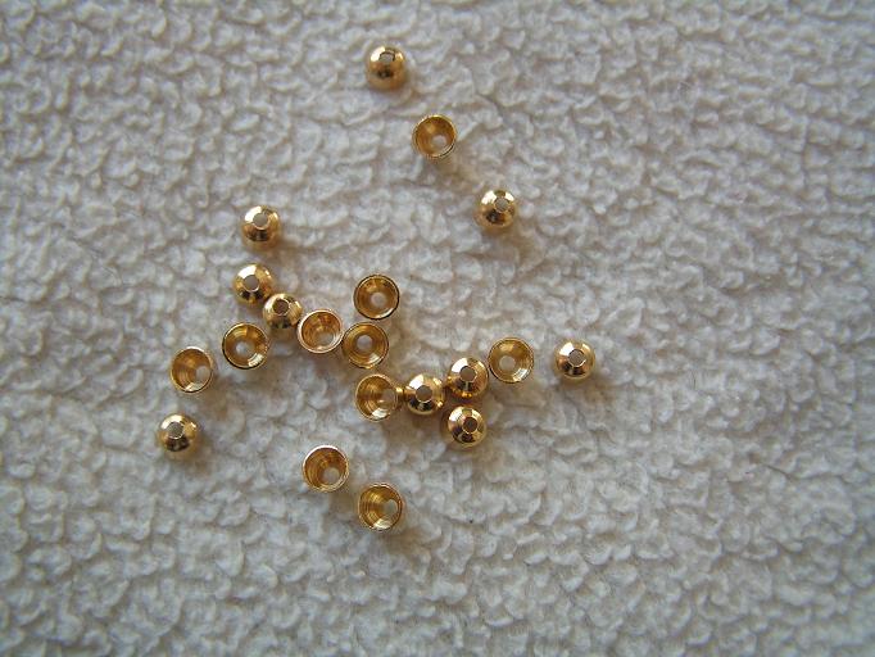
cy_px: 328
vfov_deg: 37.7
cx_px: 438
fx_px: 961
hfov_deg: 49.0
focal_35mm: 38
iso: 50
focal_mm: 6.3
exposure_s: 1/40
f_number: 2.8
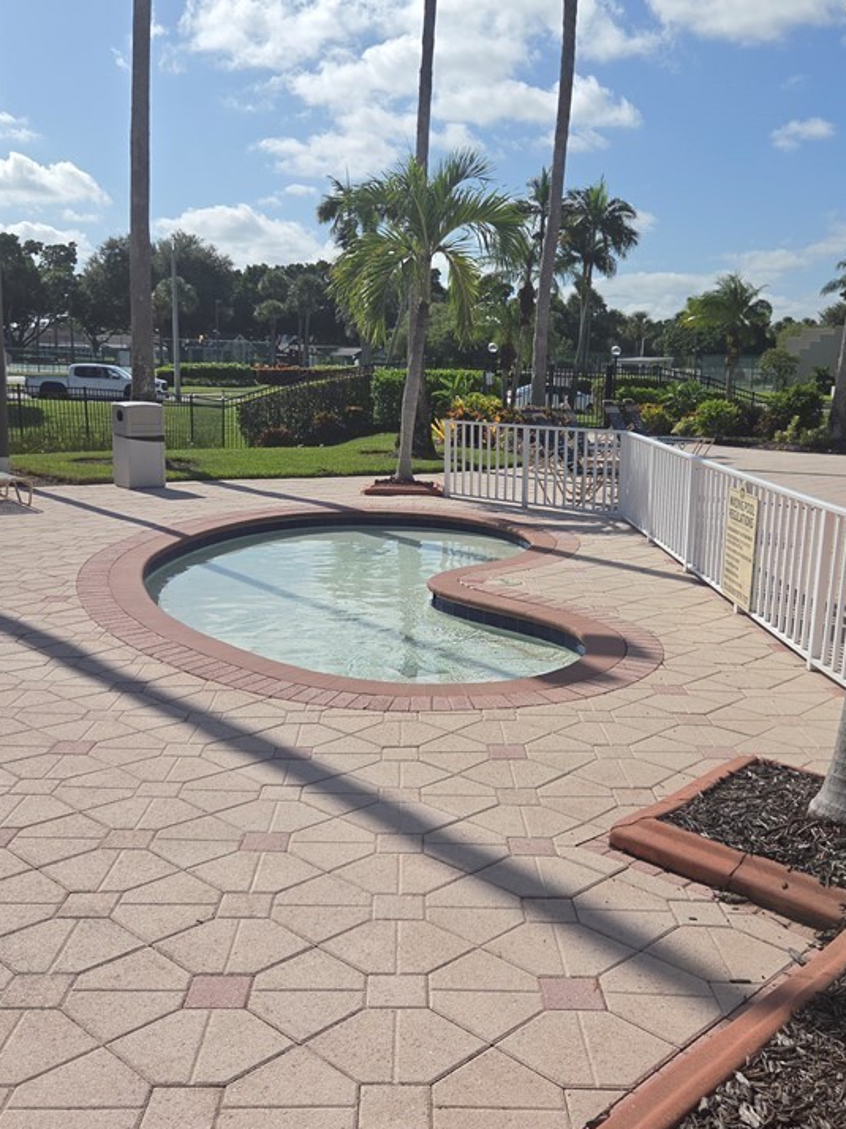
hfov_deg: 42.9
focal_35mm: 33
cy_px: 582
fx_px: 1076
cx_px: 473
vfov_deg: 55.4
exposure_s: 1/2531
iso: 25
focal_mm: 5.4
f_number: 1.8
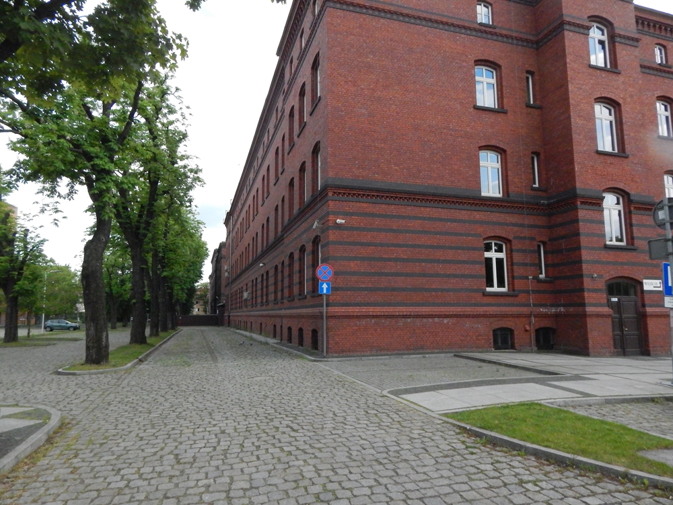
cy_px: 252
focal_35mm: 23
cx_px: 336
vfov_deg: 58.9
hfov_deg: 73.9
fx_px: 447
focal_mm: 4
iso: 800
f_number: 6
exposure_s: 1/1500
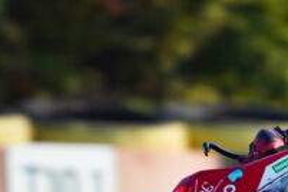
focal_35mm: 2296
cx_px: 340
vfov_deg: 0.6
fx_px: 18367
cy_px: 298
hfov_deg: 0.9
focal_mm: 600
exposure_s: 1/1000
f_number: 6.3
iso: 500
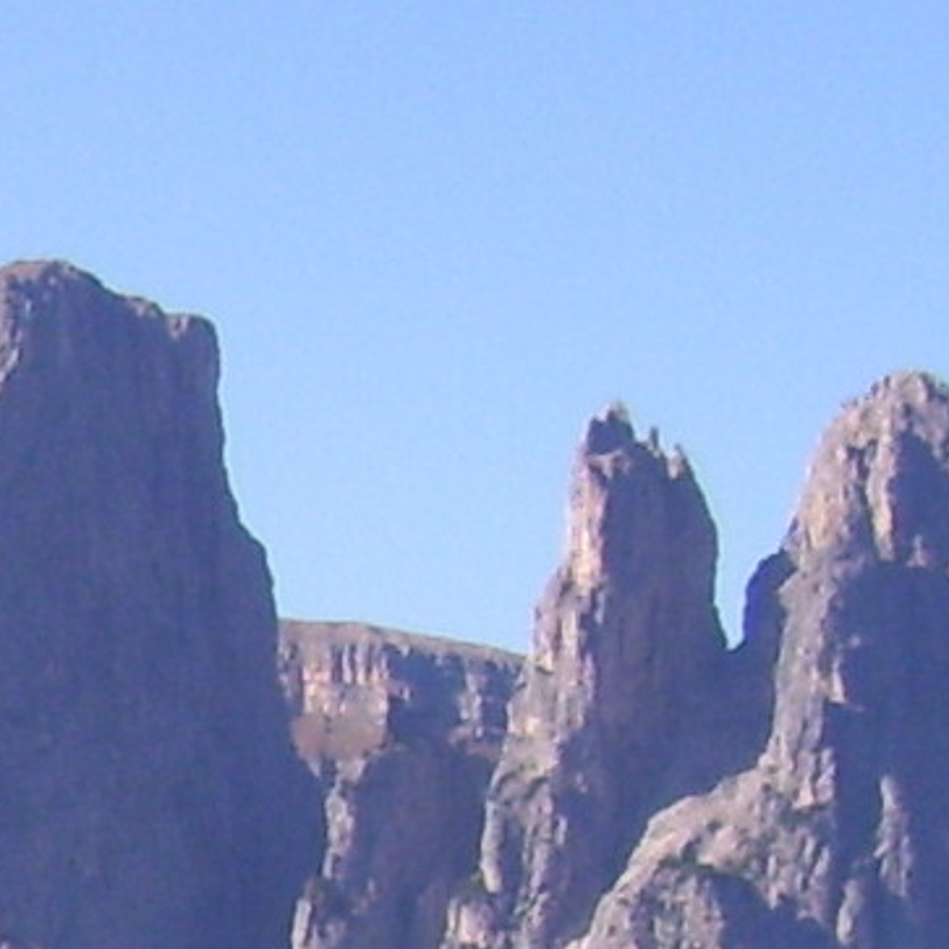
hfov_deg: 6.7
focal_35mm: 250
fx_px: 7754
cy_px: 1746
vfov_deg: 6.8
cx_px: -1190
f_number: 4.8
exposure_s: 1/400
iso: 80
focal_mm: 6
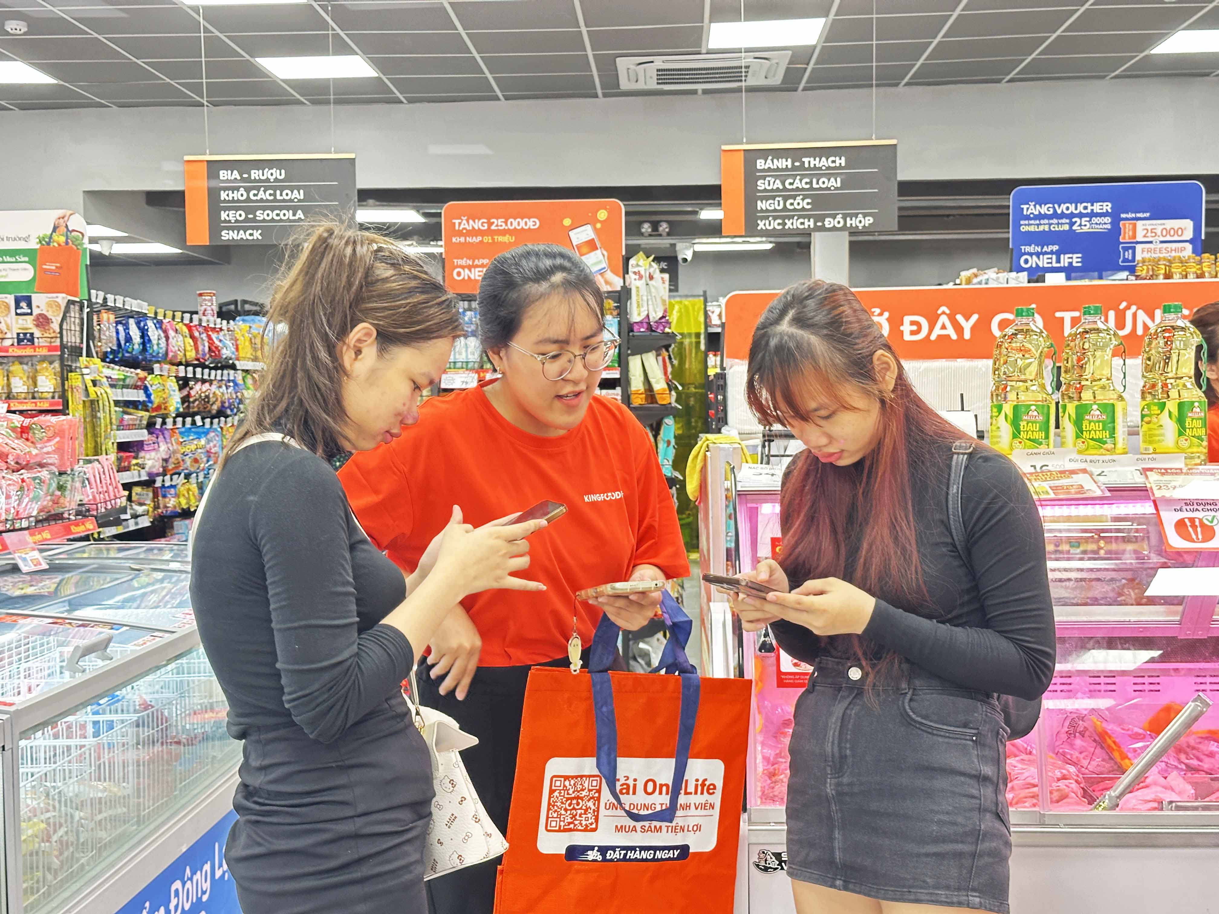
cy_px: 457
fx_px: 1690
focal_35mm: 48
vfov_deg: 30.3
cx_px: 610
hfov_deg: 39.7
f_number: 1.78
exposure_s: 1/50
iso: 200
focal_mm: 6.86
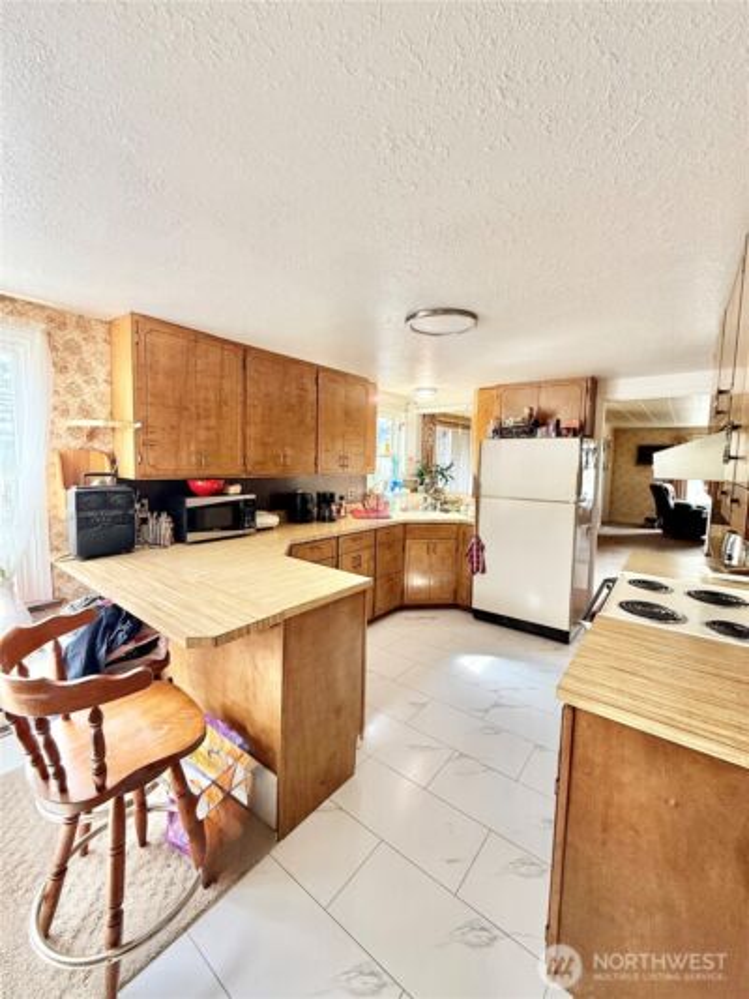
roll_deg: -1.3
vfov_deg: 102.1
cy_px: 500
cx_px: 374
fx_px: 404
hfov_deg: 85.7
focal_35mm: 14
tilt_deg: -5.0
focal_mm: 2.22
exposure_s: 1/99
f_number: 2.2
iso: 125
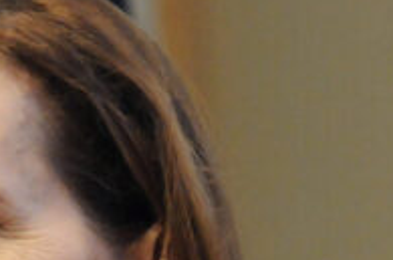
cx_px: -258
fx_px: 12872
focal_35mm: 1182
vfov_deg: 1.2
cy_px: 536
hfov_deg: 1.7
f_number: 3.5
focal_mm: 150
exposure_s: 1/125
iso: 1600
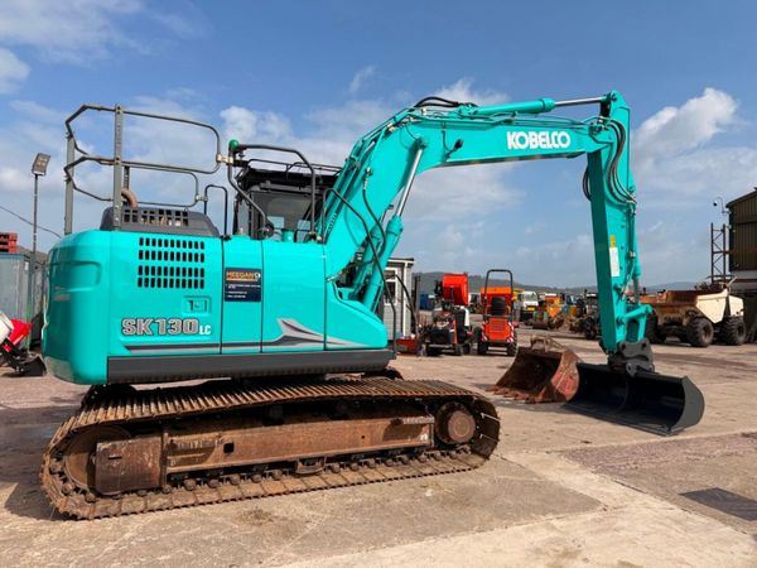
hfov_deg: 71.6
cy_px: 284
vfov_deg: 56.8
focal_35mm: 24
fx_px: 525
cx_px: 378
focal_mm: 6.76
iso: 80
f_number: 1.78
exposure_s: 1/6711
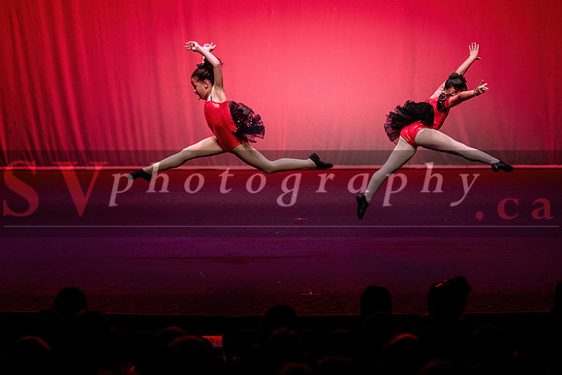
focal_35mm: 131
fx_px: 2053
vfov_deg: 10.4
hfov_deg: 15.6
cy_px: 174
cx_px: 226
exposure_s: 1/400
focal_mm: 110
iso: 1250
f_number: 2.8
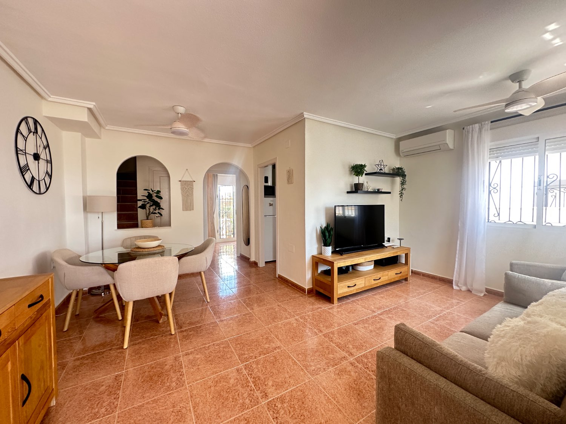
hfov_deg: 102.1
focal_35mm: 14
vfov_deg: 85.7
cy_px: 212
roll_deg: +0.1
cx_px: 283
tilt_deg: -1.9
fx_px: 229
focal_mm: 2.22
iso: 200
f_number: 2.2
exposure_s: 1/99
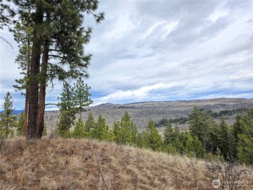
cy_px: 95
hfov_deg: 71.6
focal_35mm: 24
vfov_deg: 56.8
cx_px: 126
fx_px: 175
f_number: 1.8
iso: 50
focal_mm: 5
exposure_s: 1/2890
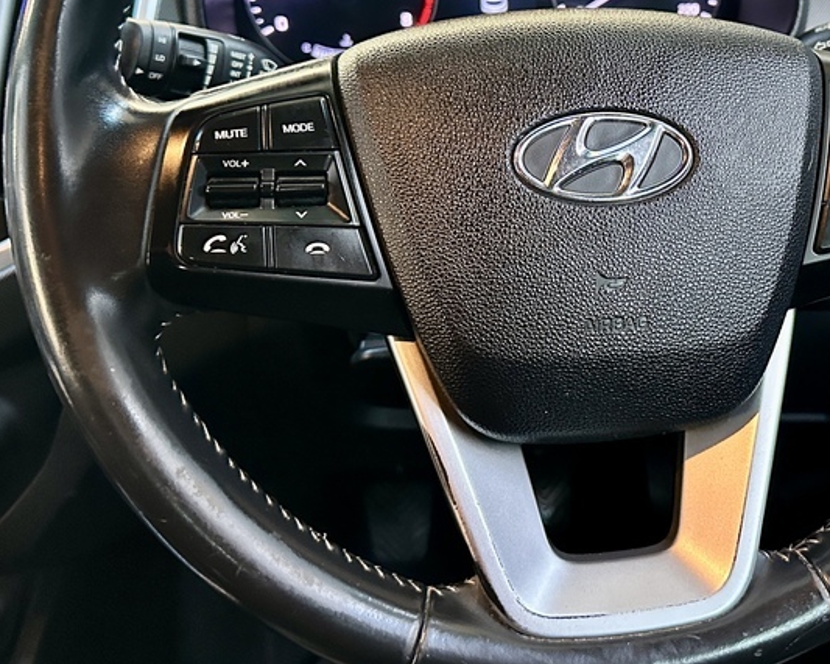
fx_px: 1105
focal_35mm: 45
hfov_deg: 40.4
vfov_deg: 32.6
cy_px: 150
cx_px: 590
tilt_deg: -24.4
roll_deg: -2.5
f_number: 1.78
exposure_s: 1/42
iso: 800
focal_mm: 6.86
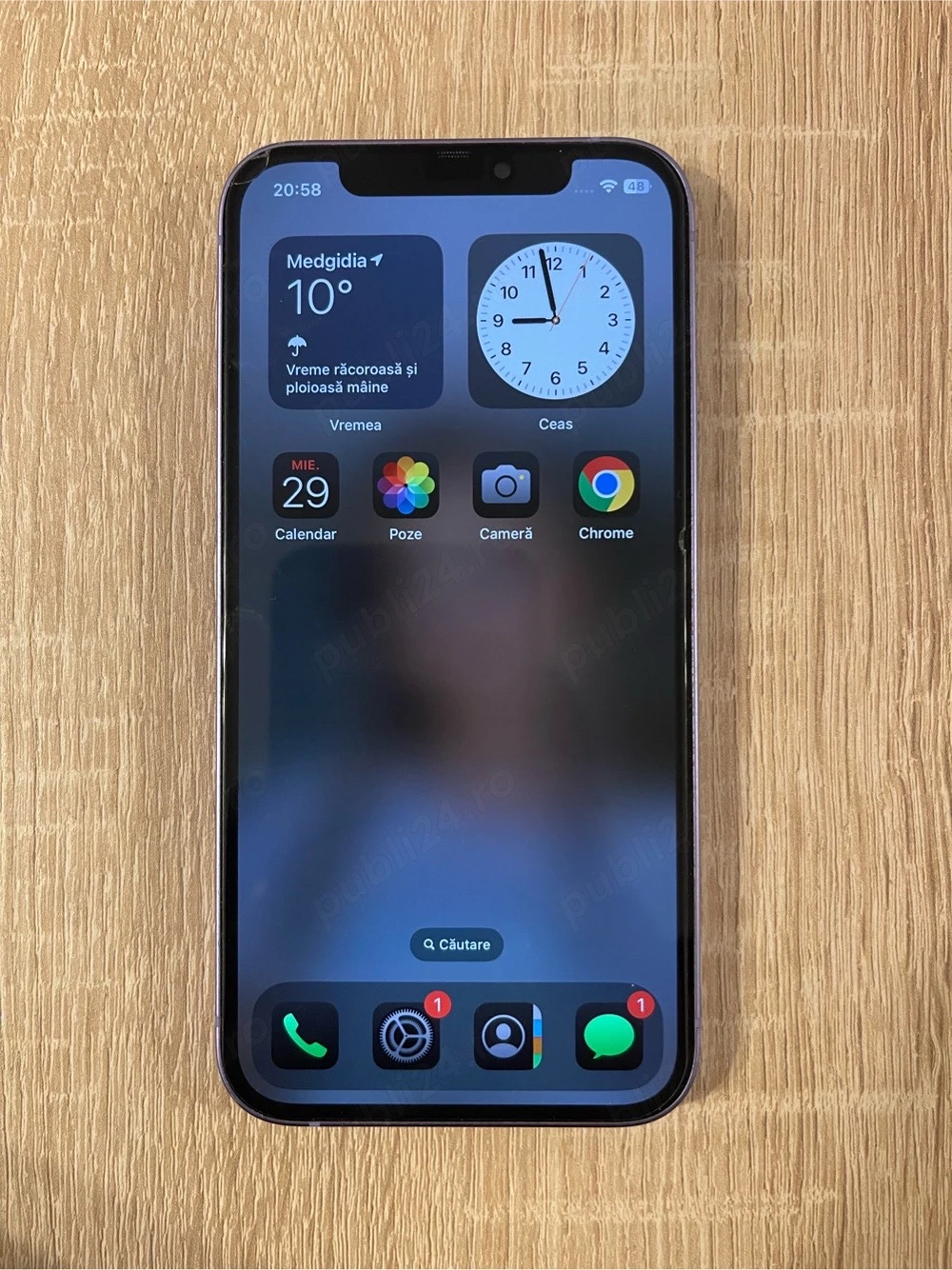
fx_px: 917
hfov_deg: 54.9
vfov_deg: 69.4
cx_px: 476
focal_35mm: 25
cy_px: 635
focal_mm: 5.1
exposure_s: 1/60
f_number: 1.6
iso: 400
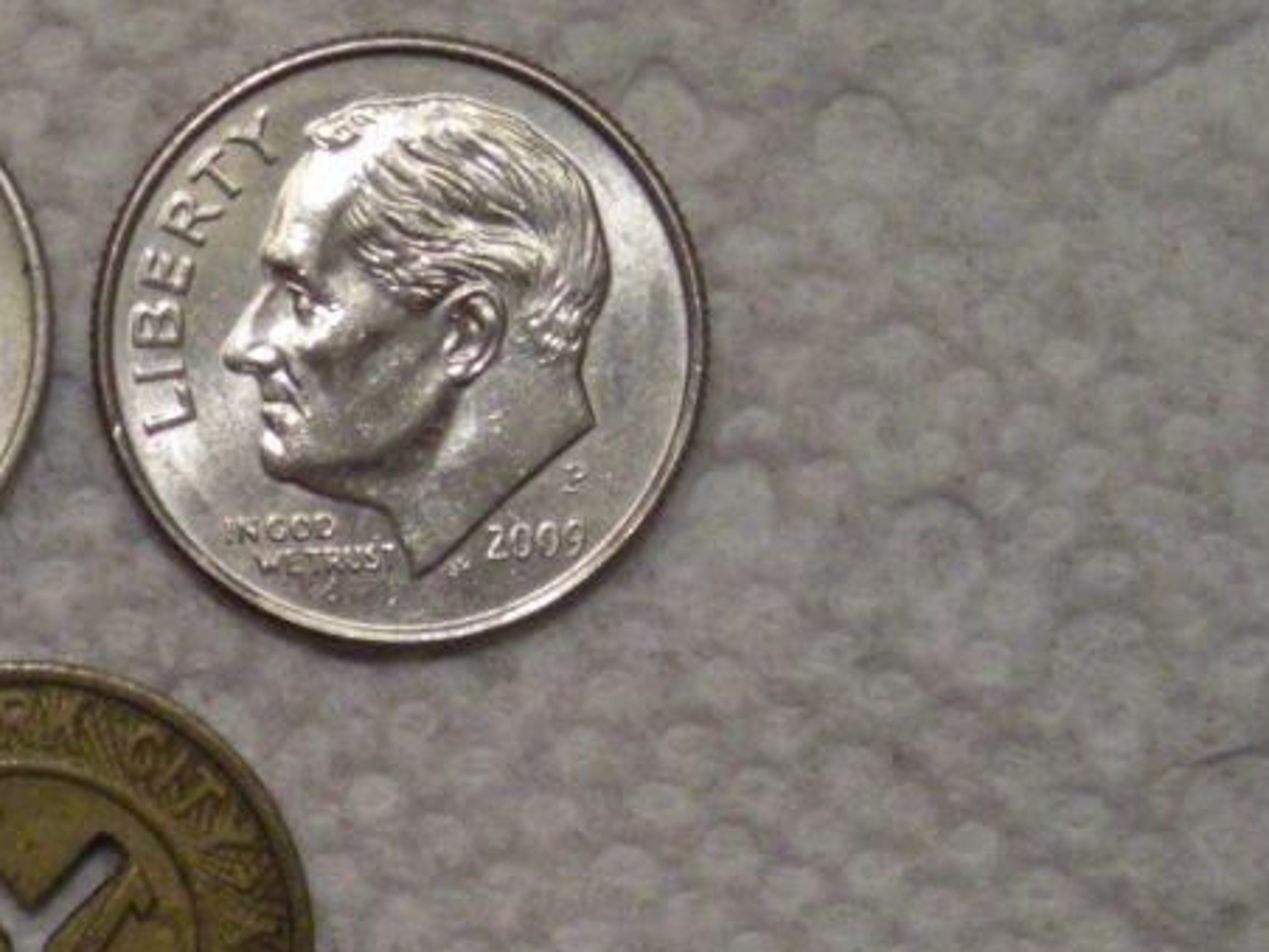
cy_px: 536
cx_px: 51
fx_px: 6159
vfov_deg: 8.8
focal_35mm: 168
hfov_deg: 11.7
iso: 279
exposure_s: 1/60.6
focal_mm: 12.3
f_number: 3.9
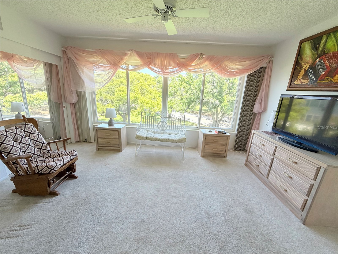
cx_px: 169
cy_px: 127
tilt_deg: -15.3
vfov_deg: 85.7
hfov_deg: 102.1
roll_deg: -2.8
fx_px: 137
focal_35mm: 14
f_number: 2.2
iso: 80
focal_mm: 2.22
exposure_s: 1/121
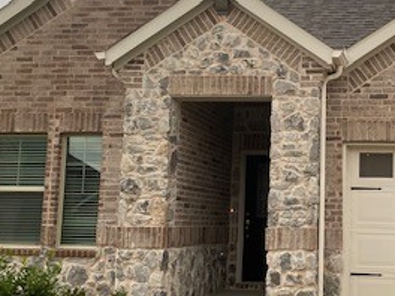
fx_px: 719
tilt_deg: +8.5
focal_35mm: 63
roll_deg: -1.5
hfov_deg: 29.8
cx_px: 329
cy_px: 124
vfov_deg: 23.3
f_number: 1.8
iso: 50
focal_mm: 4.25
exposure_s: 1/122
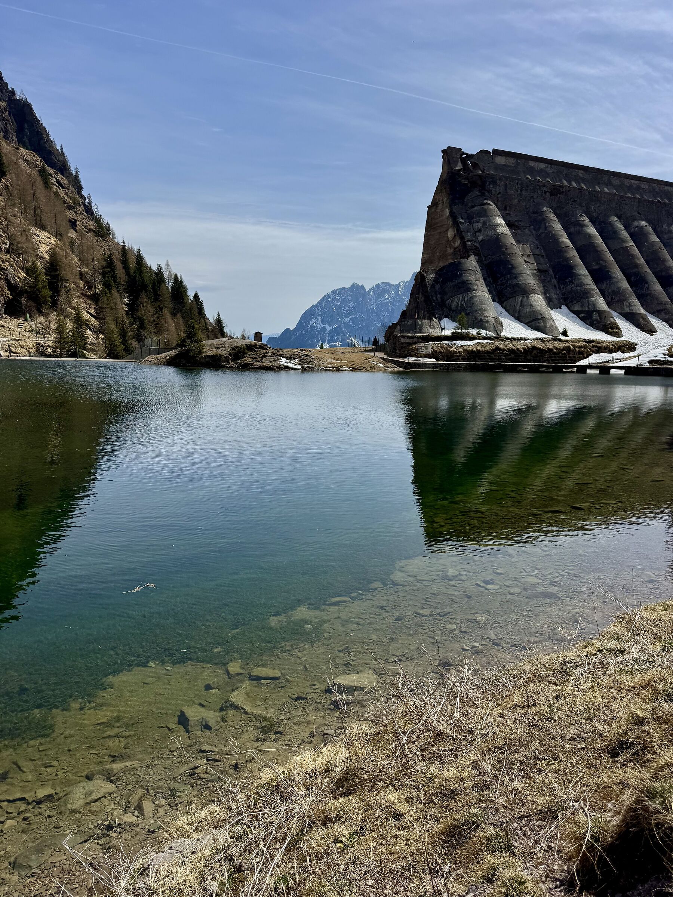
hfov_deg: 56.8
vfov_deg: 71.6
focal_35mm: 24
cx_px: 336
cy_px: 448
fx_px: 622
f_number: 1.78
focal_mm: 6.76
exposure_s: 1/7937
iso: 80
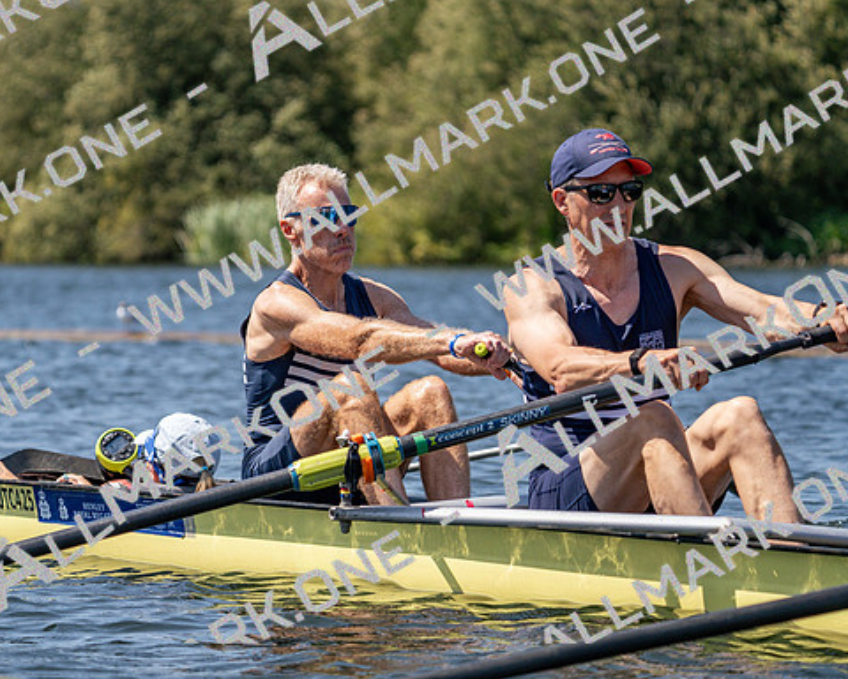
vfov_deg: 6.8
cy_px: 340
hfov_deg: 8.5
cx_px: 346
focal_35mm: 227
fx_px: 5697
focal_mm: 200
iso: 250
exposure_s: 1/2000
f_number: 5.6
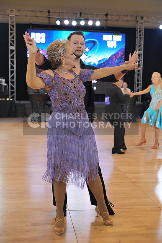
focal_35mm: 50
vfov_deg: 39.6
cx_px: 81
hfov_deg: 27.0
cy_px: 122
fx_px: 337
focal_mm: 50
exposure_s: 1/500
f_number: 3.5
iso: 3200
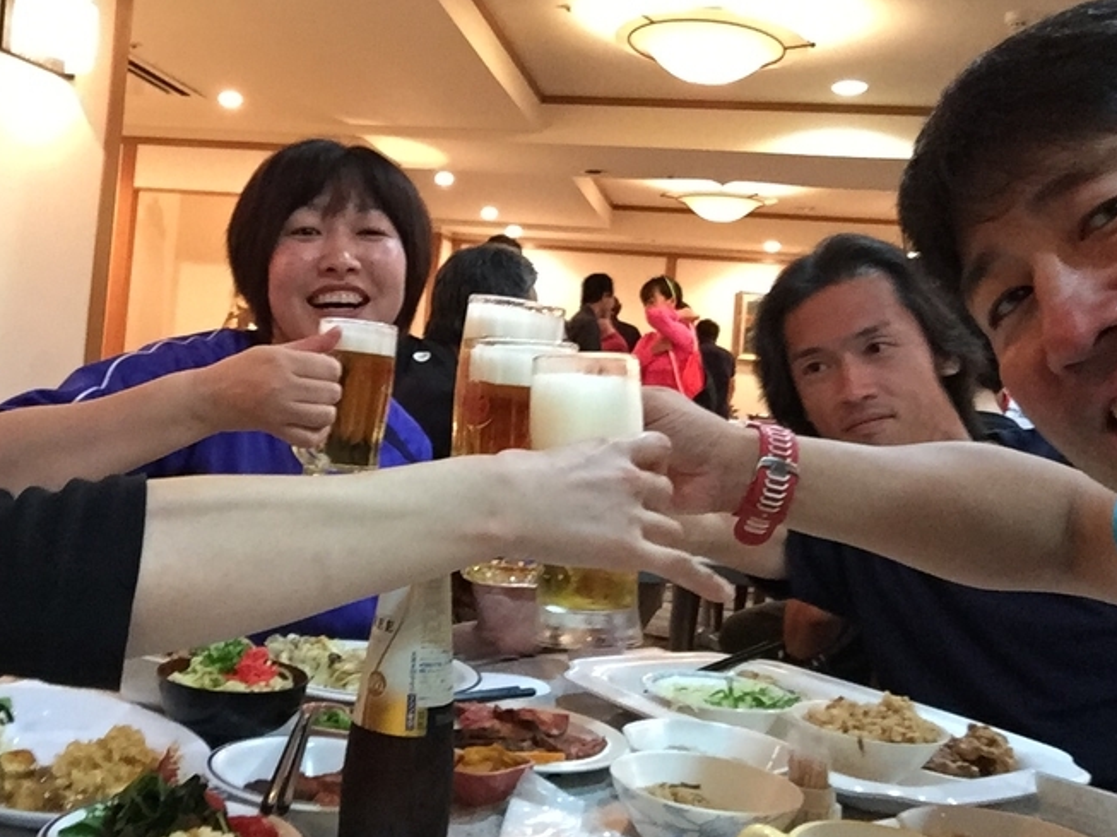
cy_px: 359
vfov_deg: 37.6
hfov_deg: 48.7
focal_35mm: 38
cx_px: 440
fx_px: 1226
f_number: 2.2
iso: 320
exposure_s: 1/24
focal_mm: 2.65
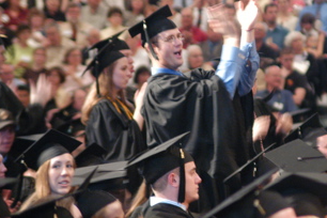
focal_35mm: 231
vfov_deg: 6.0
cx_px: 225
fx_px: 2096
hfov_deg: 8.9
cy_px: 82
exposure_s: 1/20
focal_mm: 105
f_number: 2.8
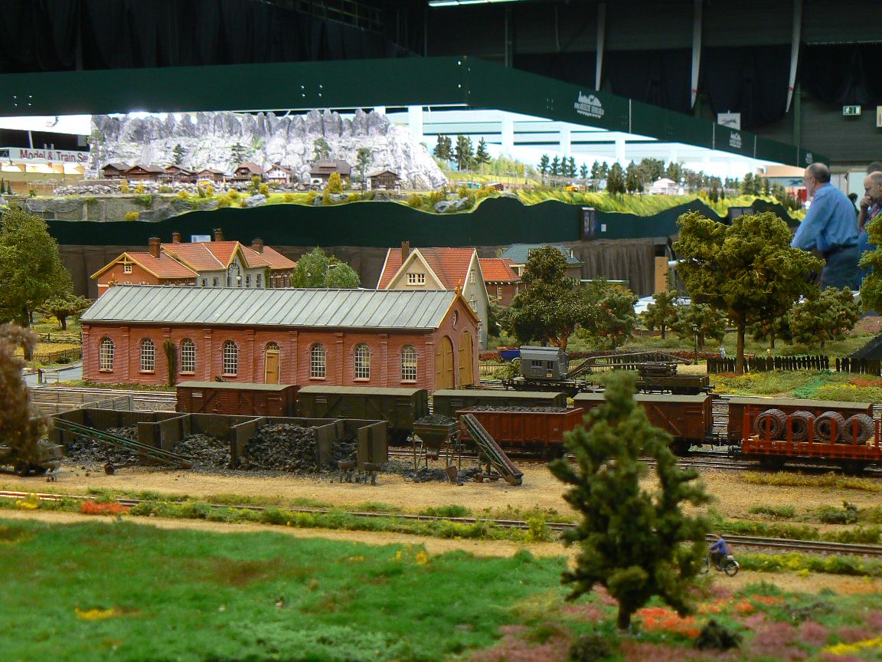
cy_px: 331
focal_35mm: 65
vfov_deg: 22.6
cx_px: 441
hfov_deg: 29.8
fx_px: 1656
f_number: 2.8
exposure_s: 1/8
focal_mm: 8.9
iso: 80
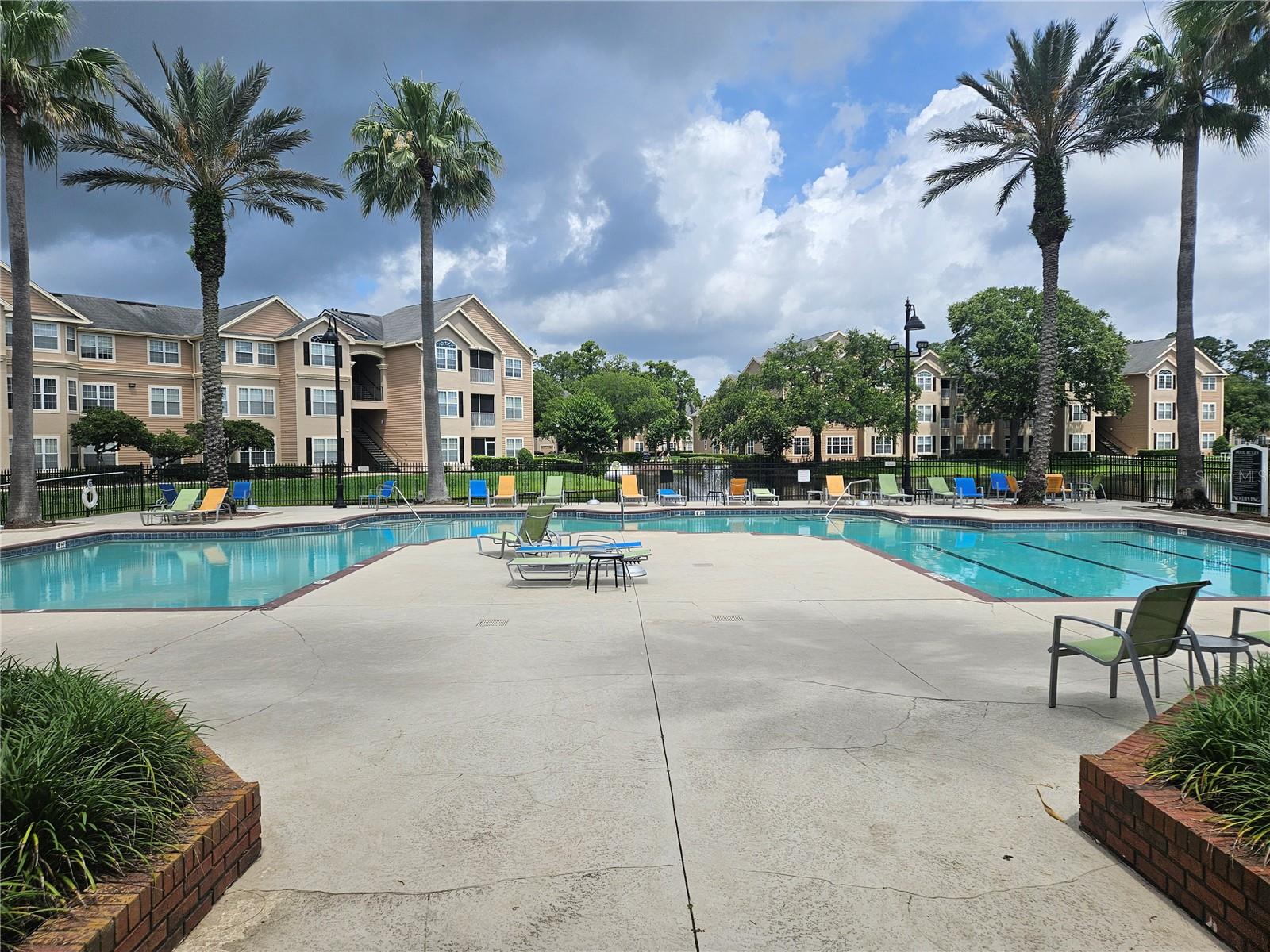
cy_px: 476
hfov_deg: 73.9
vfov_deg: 58.9
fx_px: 844
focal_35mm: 23
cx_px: 635
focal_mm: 5.4
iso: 25
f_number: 1.8
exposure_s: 1/2790
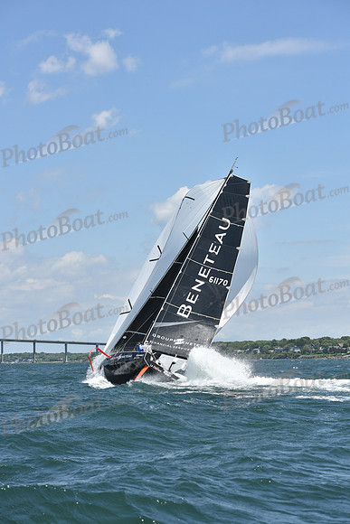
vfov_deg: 24.8
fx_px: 1195
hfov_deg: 16.7
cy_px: 262
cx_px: 175
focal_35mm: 82
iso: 250
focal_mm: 82
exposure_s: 1/1250
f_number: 7.1
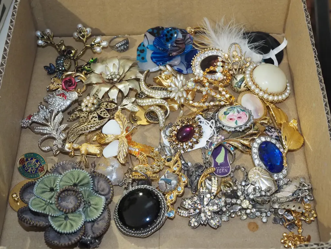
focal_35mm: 56
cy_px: 124
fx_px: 535
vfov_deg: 26.1
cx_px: 166
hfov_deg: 34.3
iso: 2500
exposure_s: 1/60
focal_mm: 28
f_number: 5.6
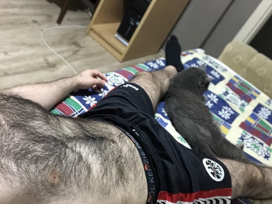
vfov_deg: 30.1
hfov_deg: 39.7
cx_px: 134
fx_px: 377
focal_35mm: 48
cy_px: 131
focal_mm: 2.87
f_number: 2.2
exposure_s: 1/17
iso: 400
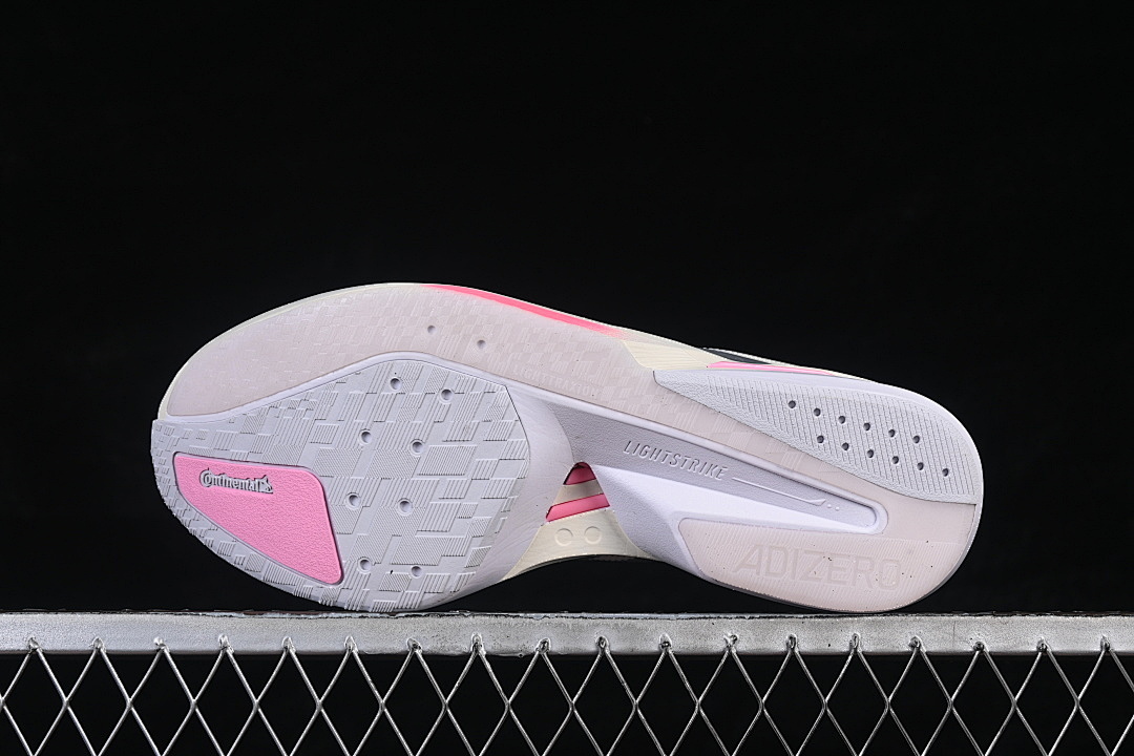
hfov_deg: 27.0
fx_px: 2362
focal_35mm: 75
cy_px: 378
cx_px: 567
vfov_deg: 18.2
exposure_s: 1/100
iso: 160
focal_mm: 50
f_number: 8
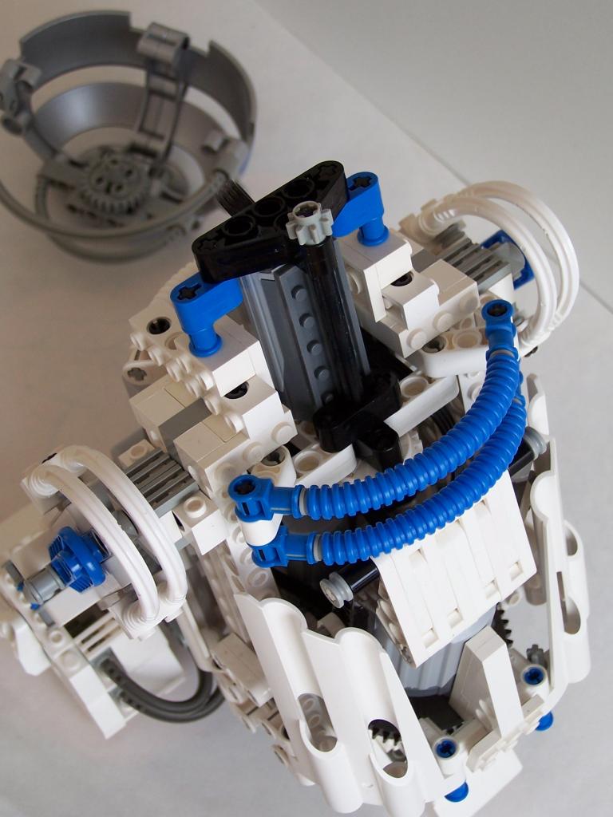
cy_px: 408
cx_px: 306
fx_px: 1393
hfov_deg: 24.8
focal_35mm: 59
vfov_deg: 32.7
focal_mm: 9.8
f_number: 3.1
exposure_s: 1/90
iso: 80
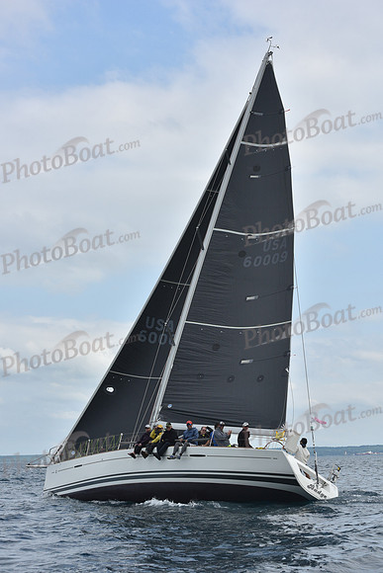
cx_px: 192
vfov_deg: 28.8
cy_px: 286
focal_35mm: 70
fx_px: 1116
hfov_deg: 19.5
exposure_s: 1/800
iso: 400
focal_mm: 70
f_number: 10
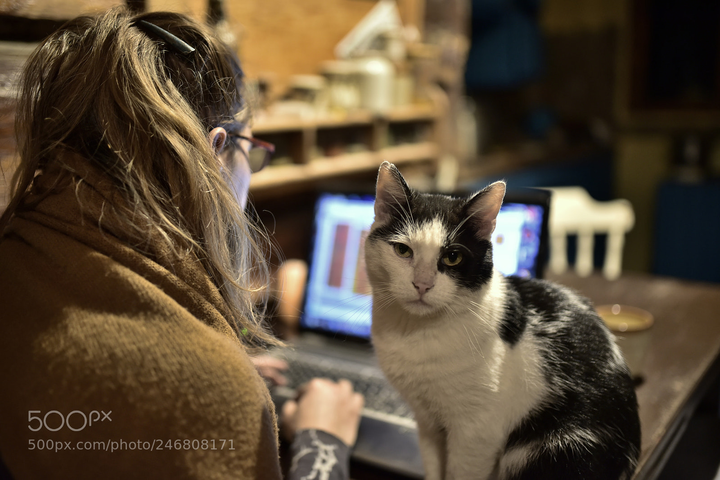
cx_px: 360
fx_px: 700
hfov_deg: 54.4
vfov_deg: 37.9
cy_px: 240
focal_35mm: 35
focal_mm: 35
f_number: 1.4
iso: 1000
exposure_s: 1/125
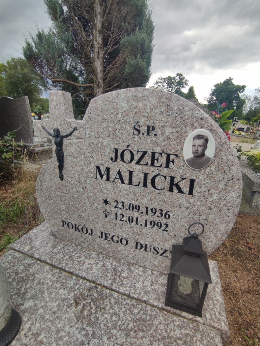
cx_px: 130
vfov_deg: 94.5
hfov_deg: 78.2
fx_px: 160
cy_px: 173
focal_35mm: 16
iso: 50
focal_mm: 1.65
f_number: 2.2
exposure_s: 1/612
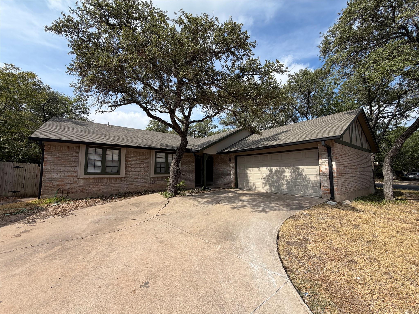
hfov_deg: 102.1
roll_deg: +0.5
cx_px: 210
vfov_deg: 85.7
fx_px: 169
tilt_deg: +5.0
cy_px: 157
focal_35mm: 14
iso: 20
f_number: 2.2
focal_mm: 2.22
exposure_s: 1/779
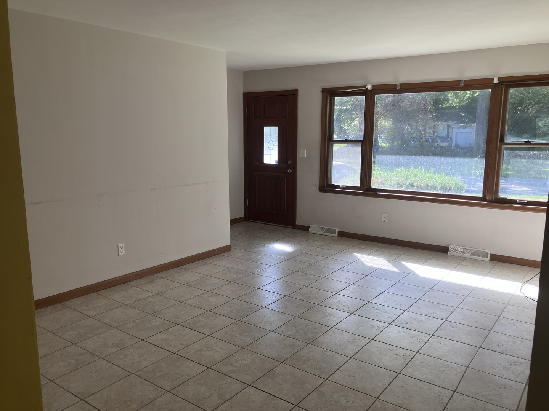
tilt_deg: -9.3
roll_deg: -1.1
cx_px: 274
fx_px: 444
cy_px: 206
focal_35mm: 28
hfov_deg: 63.4
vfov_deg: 49.7
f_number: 1.8
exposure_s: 1/120
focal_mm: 3.99
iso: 25
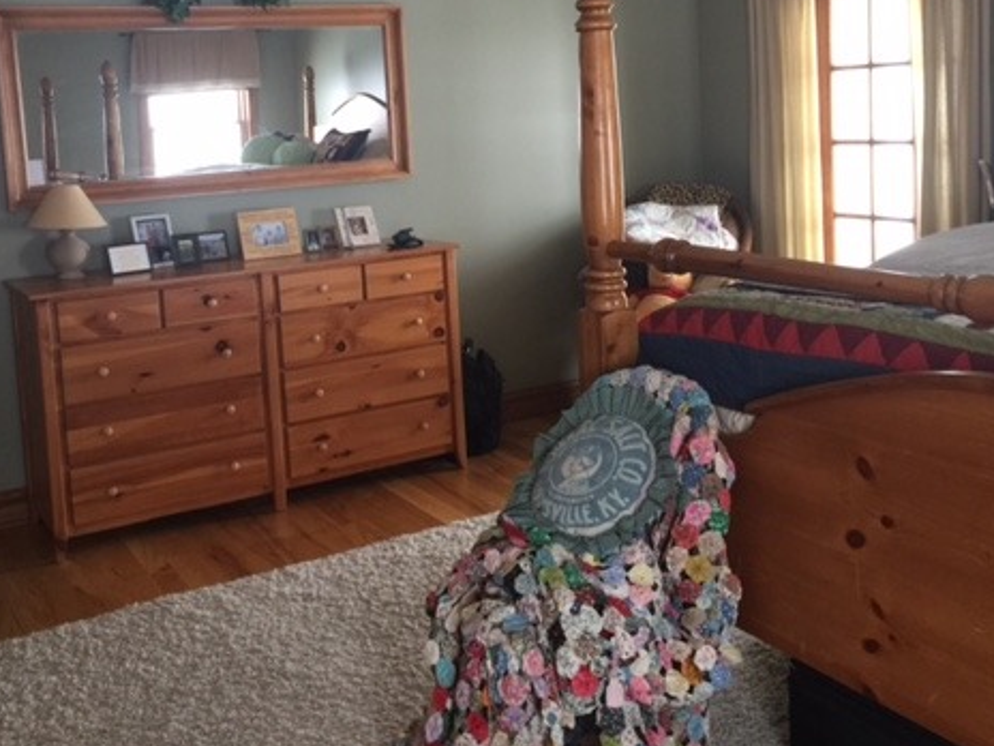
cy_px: 240
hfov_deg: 46.7
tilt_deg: -6.6
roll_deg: +2.7
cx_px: 454
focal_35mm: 40
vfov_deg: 35.6
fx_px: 1149
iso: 80
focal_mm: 4.15
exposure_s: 1/15
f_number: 2.2
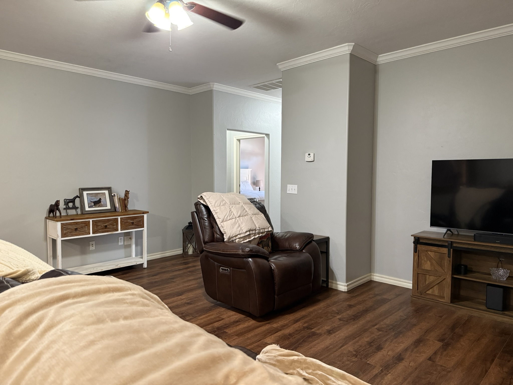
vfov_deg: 56.8
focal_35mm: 24
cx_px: 256
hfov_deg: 71.6
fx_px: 356
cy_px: 192
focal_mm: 6.76
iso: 500
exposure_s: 1/60
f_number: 1.78
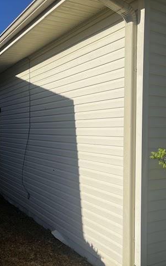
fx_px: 268
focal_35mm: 37
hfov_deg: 34.2
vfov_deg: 52.8
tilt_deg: +1.7
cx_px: 61
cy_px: 133
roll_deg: -1.2
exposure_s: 1/6173
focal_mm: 5.1
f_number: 1.6
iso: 50
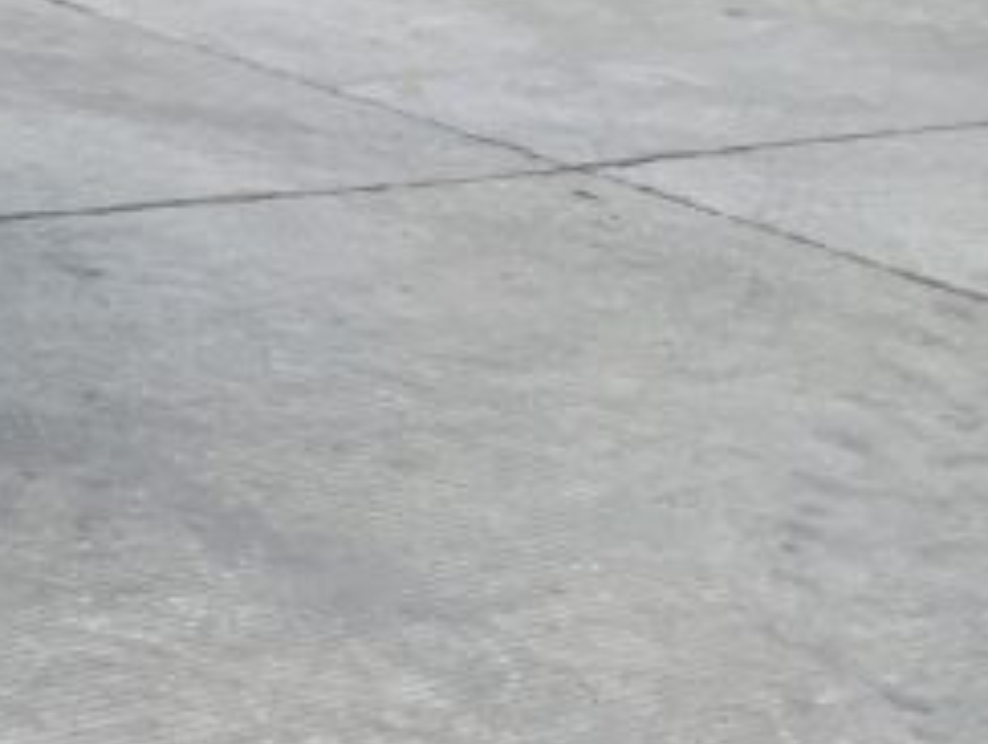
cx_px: -573
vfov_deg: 12.1
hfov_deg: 14.8
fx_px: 3487
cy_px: 118
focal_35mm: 122
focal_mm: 3
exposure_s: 1/978
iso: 16
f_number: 1.8
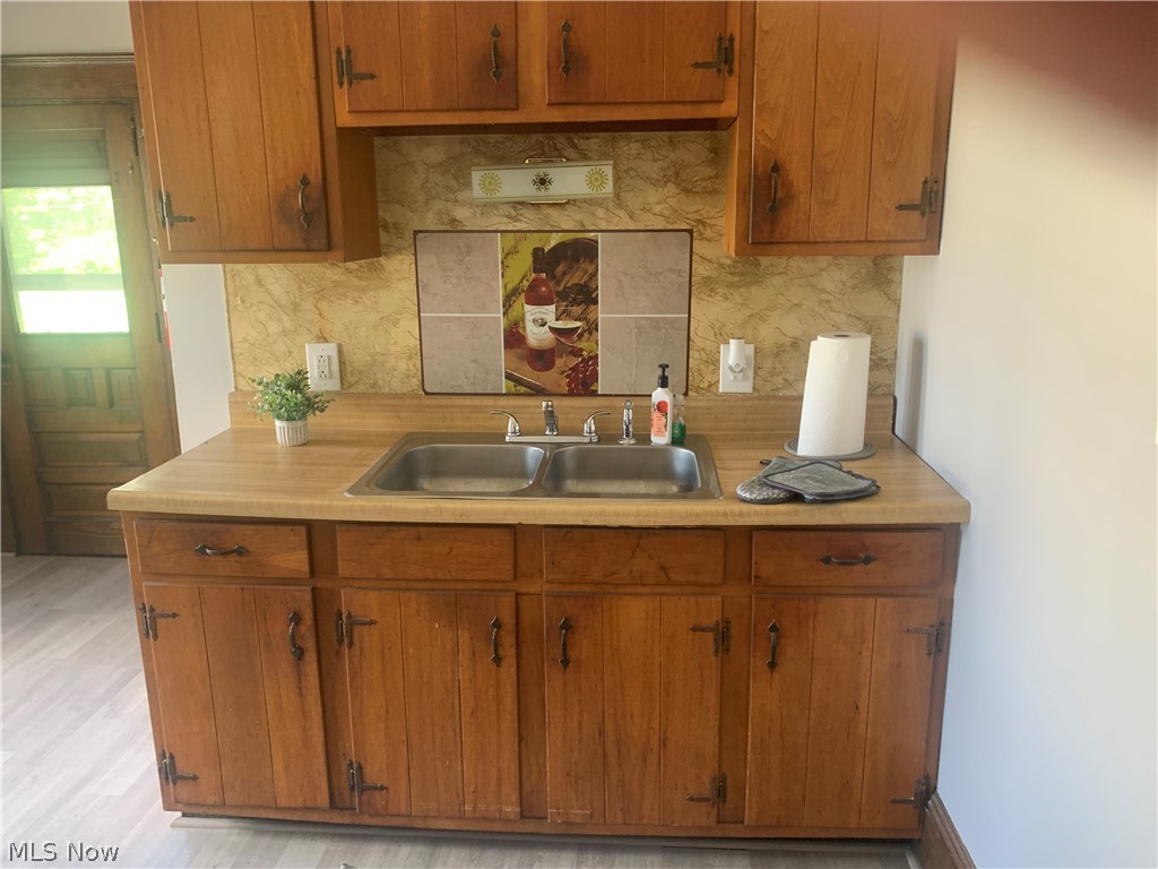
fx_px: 870
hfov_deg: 67.3
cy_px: 434
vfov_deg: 53.1
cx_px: 579
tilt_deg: -12.0
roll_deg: +0.8
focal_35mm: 26
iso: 200
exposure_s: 1/60
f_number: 1.8
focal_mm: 4.25
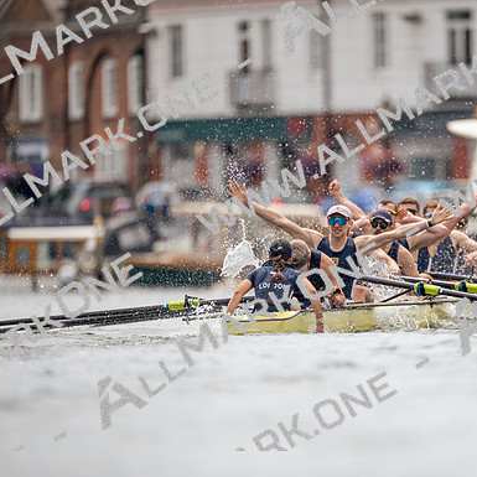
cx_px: 349
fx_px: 10664
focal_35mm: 684
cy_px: 238
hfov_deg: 2.6
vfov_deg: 2.6
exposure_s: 1/2500
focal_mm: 533.8
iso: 200
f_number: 4
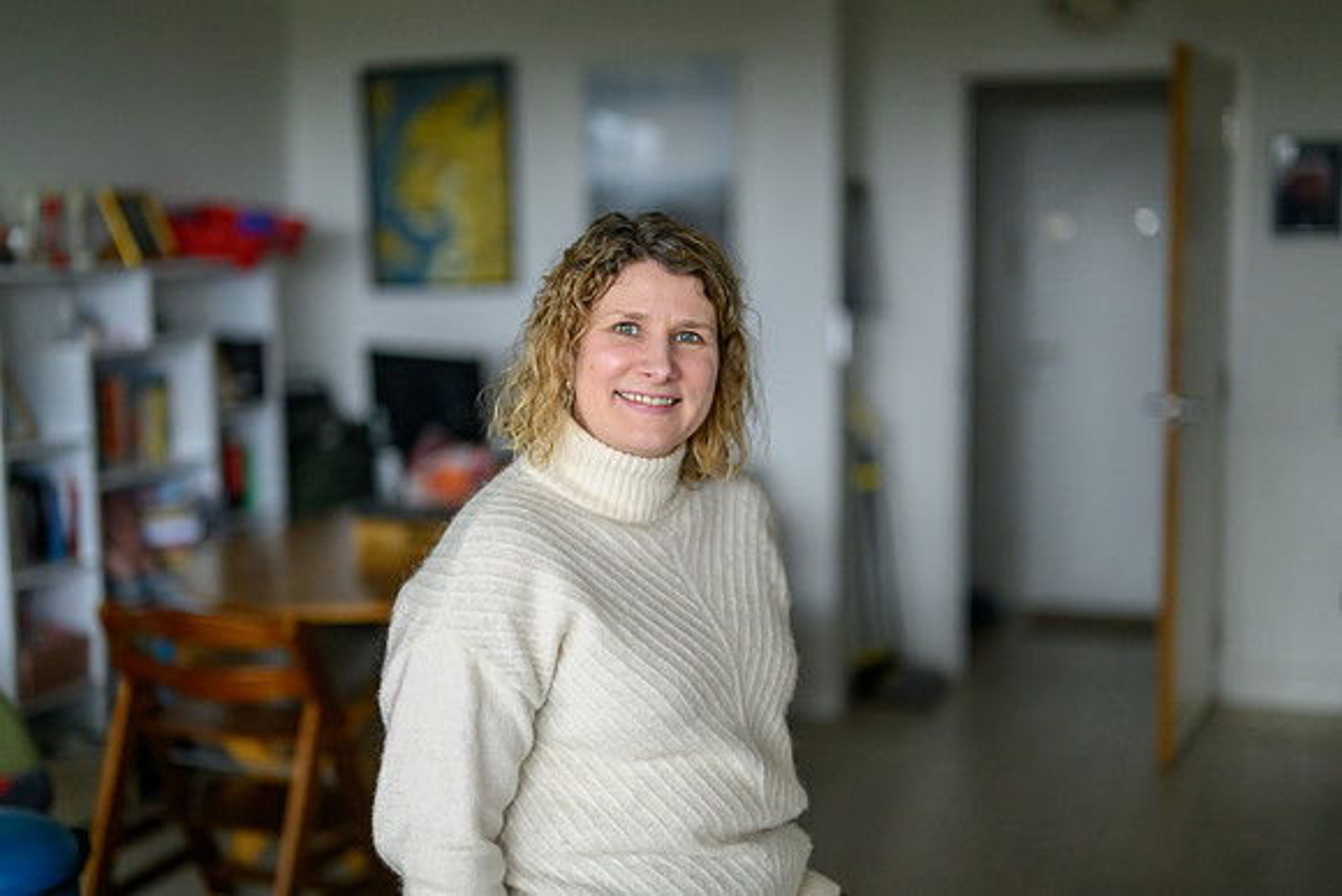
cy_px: 448
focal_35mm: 50
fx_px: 1864
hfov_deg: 39.6
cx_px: 671
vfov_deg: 27.0
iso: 1600
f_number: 1.2
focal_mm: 50
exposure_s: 1/400
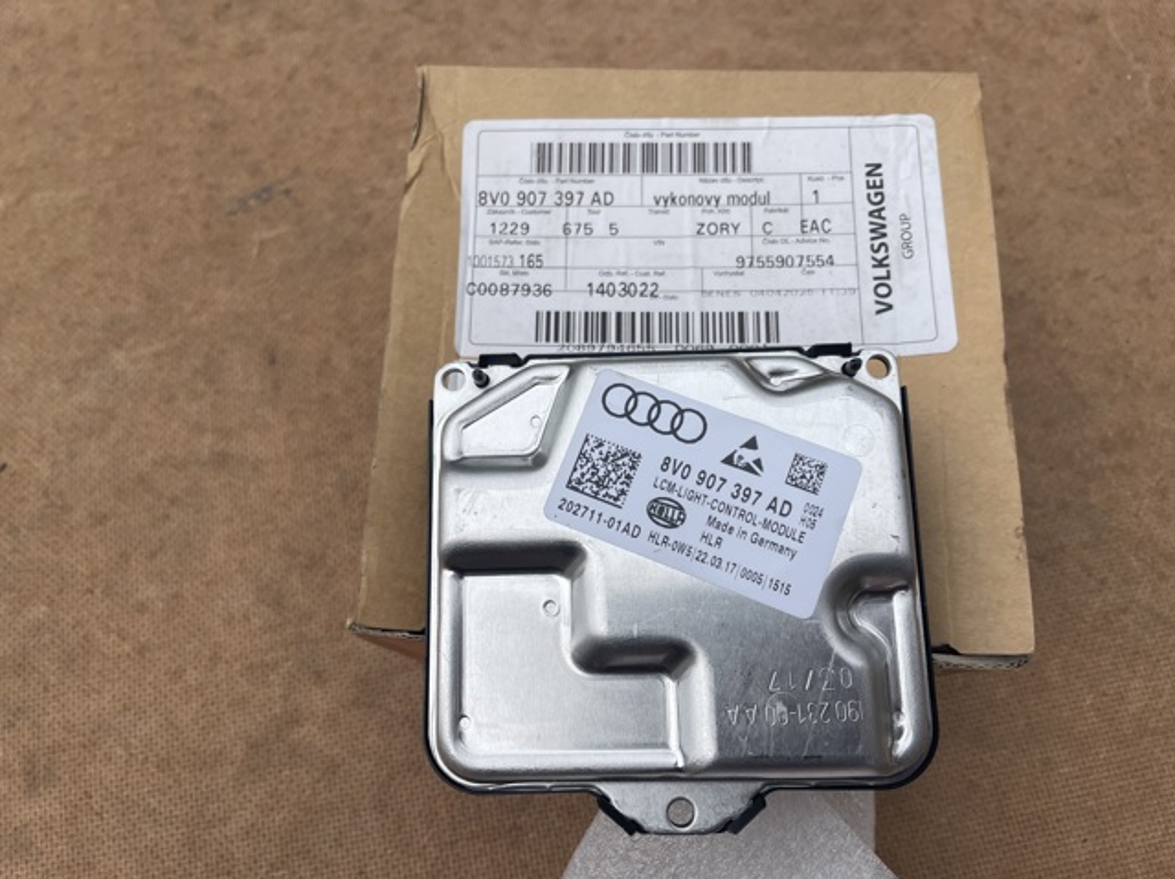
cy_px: 440
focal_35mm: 26
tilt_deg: -66.2
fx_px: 882
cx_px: 588
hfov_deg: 67.3
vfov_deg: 53.0
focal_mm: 4.2
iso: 32
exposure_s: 1/1304
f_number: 1.6
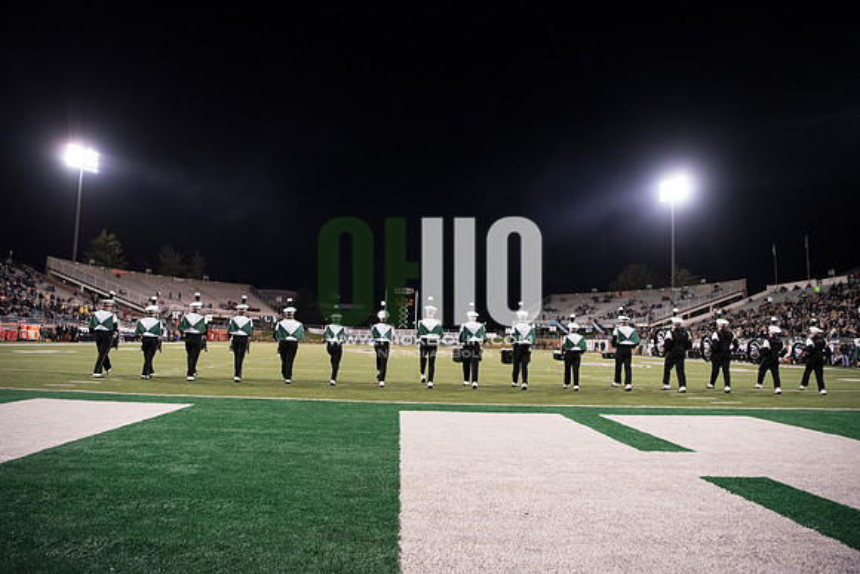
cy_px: 287
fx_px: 573
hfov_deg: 73.7
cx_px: 430
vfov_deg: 53.2
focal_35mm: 24
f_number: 3.2
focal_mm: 24
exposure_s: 1/800
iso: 4000
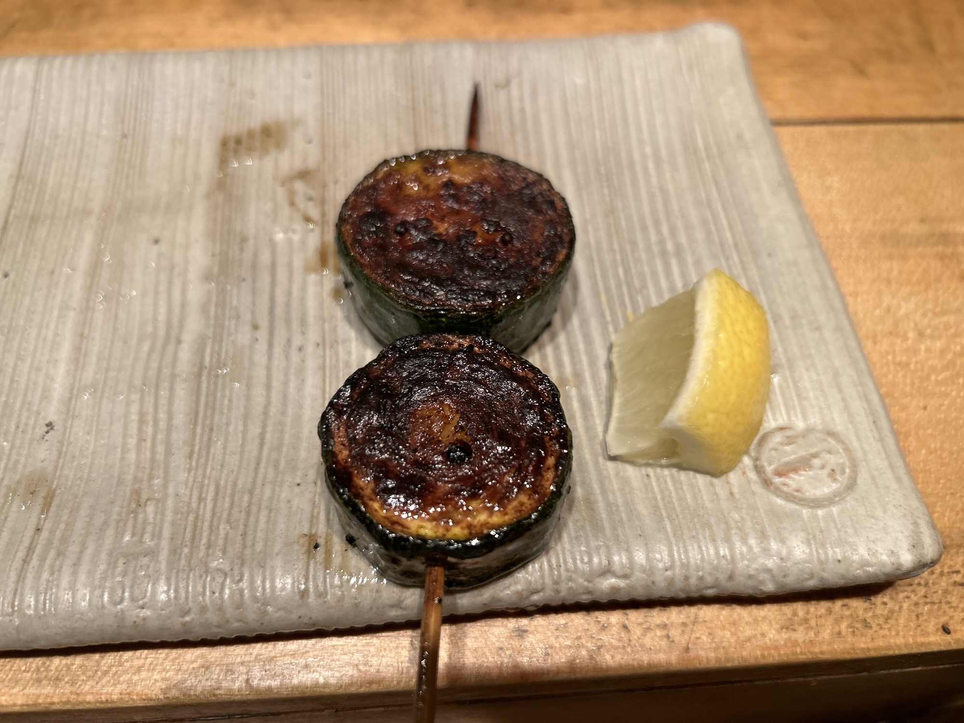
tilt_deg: -58.6
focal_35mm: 26
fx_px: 724
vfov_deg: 53.1
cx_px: 482
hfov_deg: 67.3
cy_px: 362
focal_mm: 5.7
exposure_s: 1/100
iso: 125
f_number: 1.5
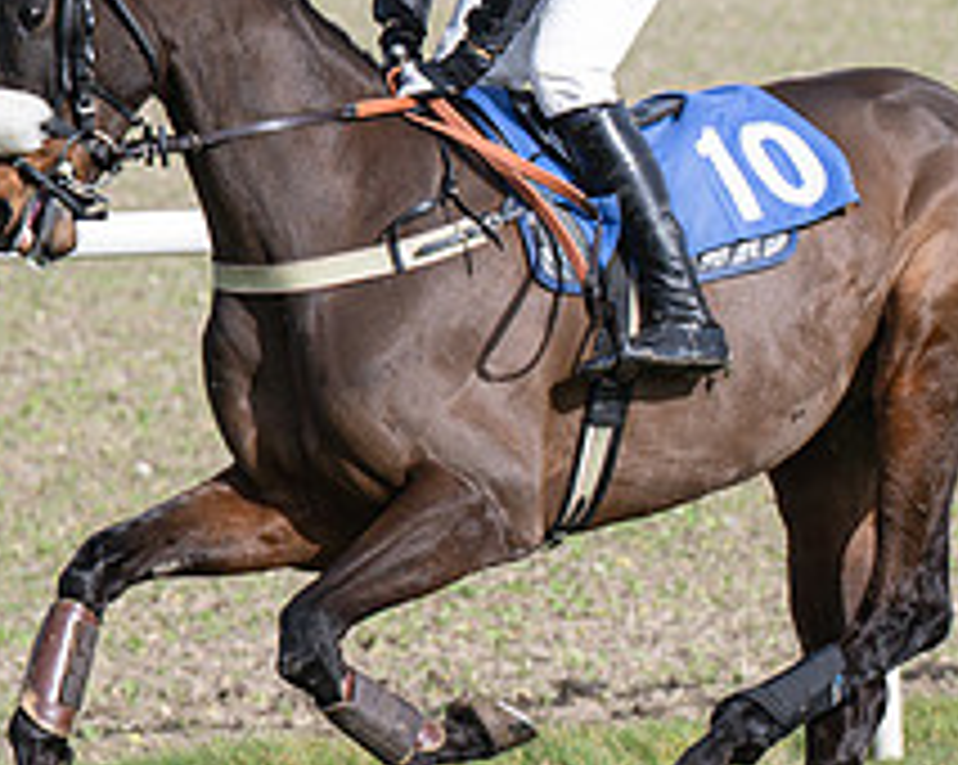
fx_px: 12577
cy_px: 532
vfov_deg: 3.5
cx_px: 884
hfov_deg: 4.4
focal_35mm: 444
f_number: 4
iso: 200
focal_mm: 100
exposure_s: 1/2000
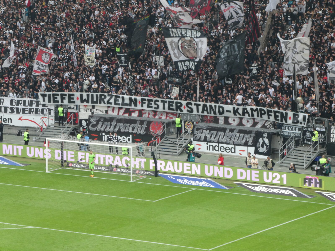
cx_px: 168
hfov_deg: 9.9
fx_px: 1936
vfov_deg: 7.4
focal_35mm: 200
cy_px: 126
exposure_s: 1/80
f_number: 5.6
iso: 250
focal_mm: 35.8
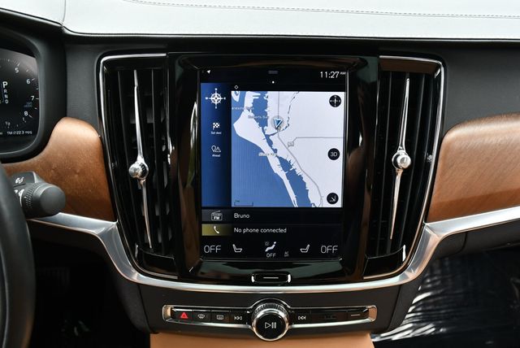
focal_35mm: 36
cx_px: 260
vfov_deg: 36.9
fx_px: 520
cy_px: 174
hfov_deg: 53.1
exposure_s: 1/250
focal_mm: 18
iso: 400
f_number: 4.5
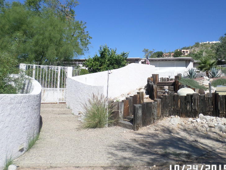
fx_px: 229
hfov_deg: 51.7
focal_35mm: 35
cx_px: 149
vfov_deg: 40.5
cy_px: 67
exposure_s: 1/2000
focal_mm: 4.5
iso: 80
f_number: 2.5
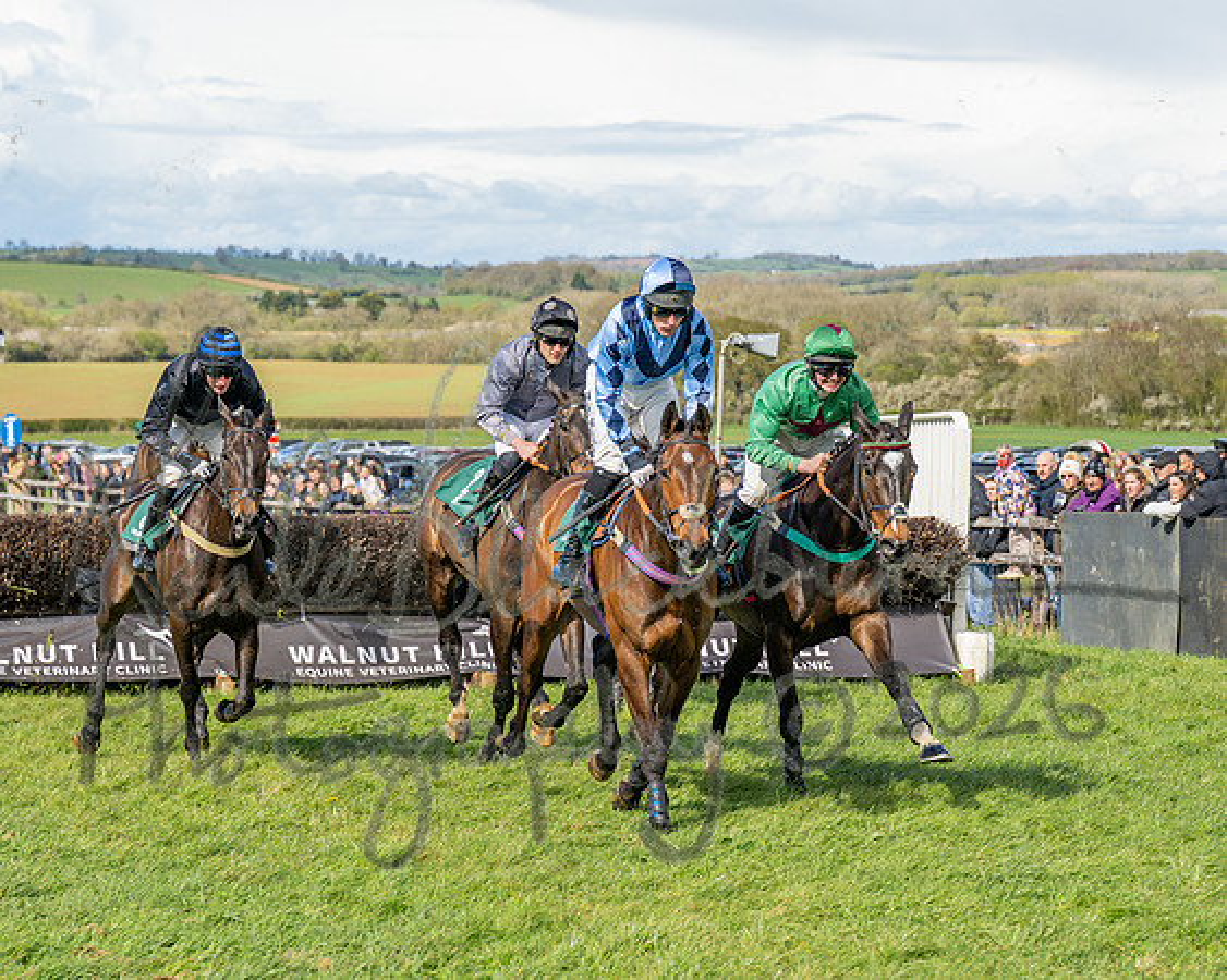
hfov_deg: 16.3
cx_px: 618
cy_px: 490
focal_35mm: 118
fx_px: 4295
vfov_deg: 13.0
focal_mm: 70
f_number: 4
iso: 200
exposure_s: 1/1600
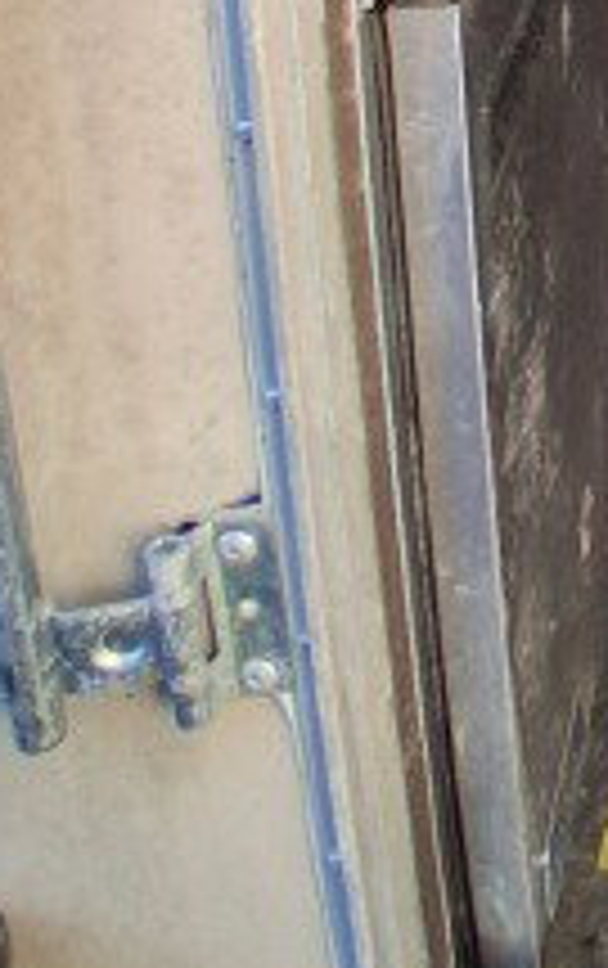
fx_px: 1797
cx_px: 1202
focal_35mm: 68
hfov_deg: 15.5
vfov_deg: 23.9
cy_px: -484
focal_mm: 1.4
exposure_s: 1/120
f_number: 2.2
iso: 50
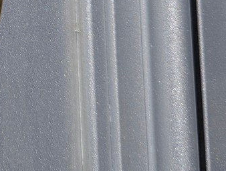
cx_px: -78
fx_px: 648
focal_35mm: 99
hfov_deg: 18.3
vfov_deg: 13.9
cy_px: -96
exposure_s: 1/3145
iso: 43
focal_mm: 6.81
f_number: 1.85
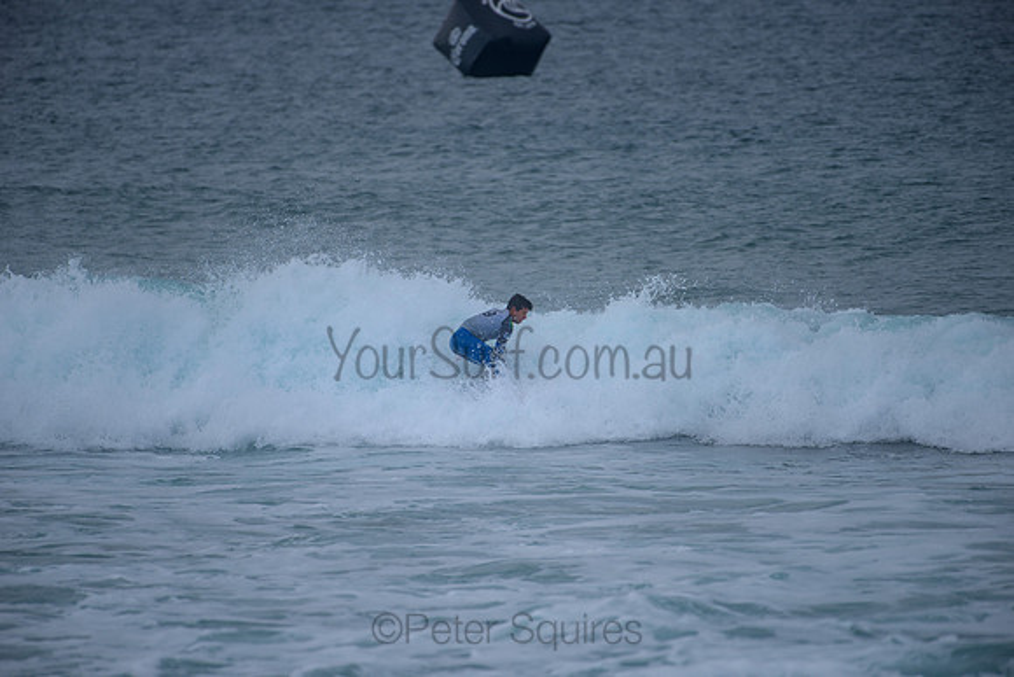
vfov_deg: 2.8
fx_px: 14086
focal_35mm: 500
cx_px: 507
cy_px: 338
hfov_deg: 4.1
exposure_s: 1/800
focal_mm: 500
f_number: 5.6
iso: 100
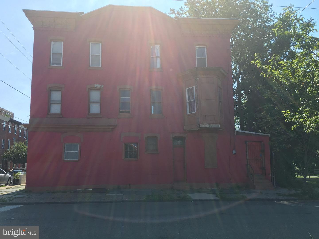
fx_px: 267
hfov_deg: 61.7
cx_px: 160
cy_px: 120
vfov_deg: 48.2
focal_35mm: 29
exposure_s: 1/1068
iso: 25
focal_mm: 4.15
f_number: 2.2
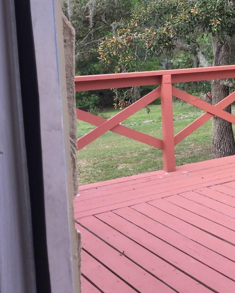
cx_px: 272
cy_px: 85
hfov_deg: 23.5
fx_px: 521
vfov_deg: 31.1
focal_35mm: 60
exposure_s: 1/127
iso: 25
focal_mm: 3.3
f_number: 2.4
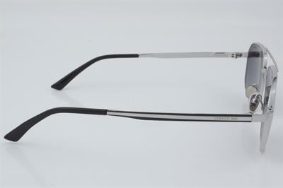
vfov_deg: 18.2
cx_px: 142
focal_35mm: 75
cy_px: 94
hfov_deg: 27.0
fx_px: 589
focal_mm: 50
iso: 100
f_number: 32
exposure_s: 1/3
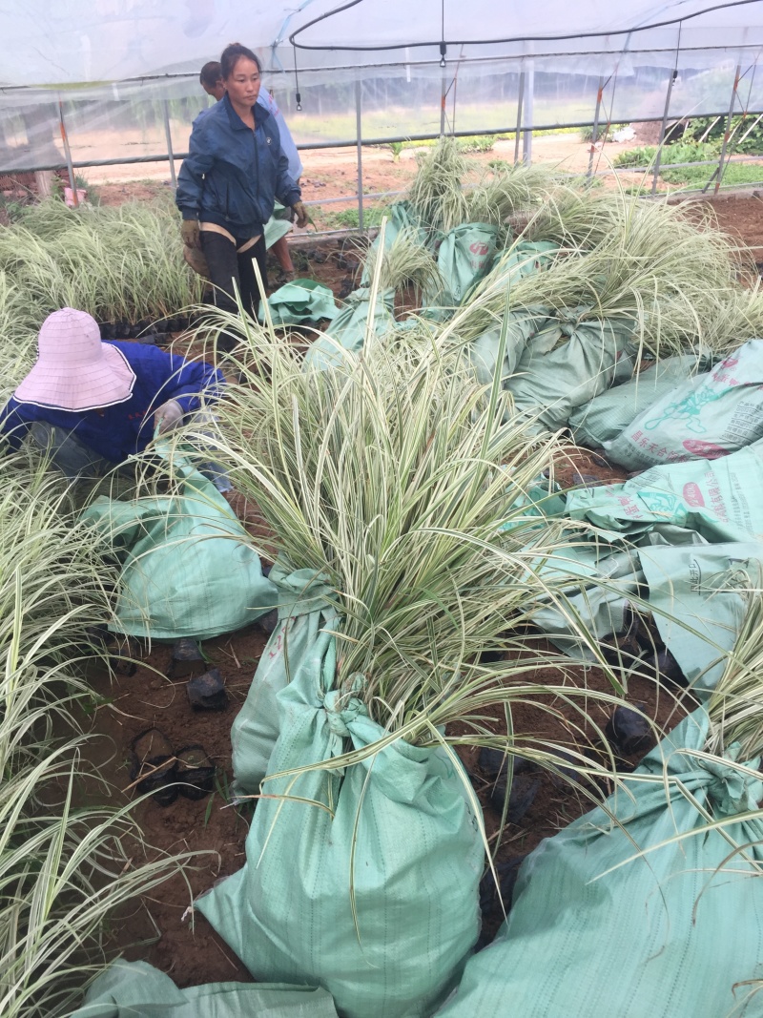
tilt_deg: -26.4
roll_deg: +4.1
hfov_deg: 48.2
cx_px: 382
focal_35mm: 29
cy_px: 509
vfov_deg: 61.7
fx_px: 852
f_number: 2.2
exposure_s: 1/309
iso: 32
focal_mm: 4.15
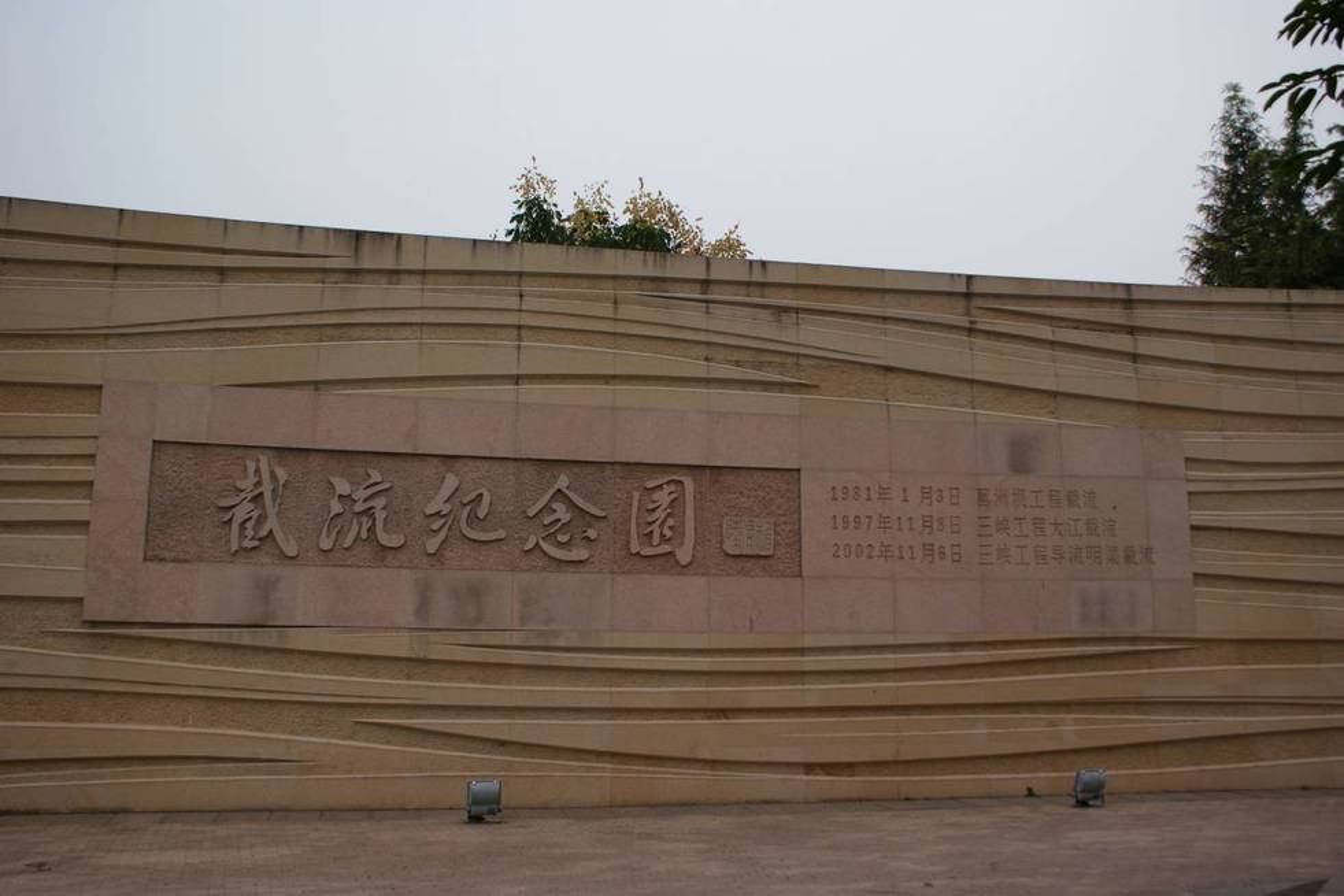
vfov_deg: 43.6
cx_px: 672
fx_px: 1120
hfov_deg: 61.9
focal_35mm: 30
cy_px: 448
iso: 125
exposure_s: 1/30
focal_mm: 20
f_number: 4
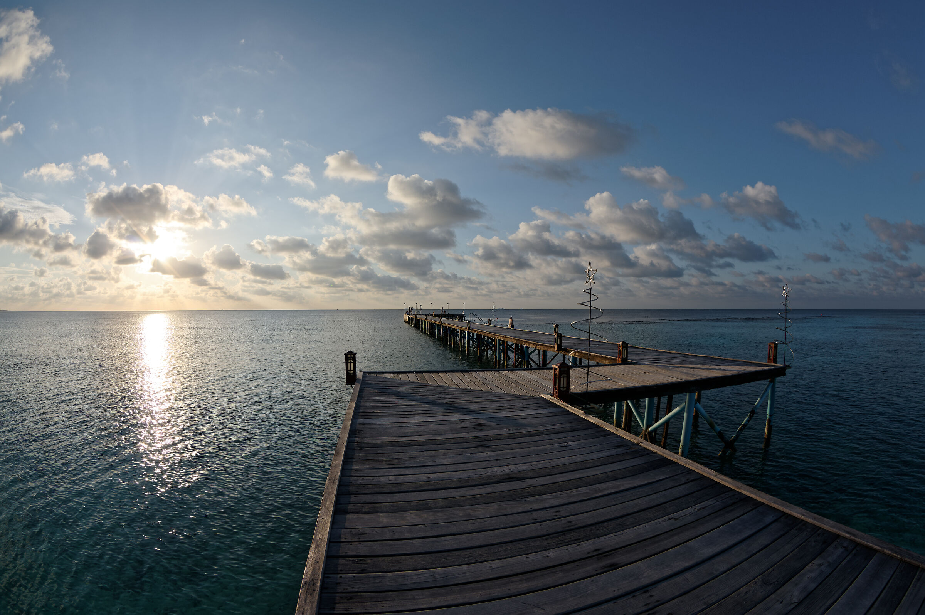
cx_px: 462
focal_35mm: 15
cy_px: 308
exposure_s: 1/640
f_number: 8
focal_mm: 10
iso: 100
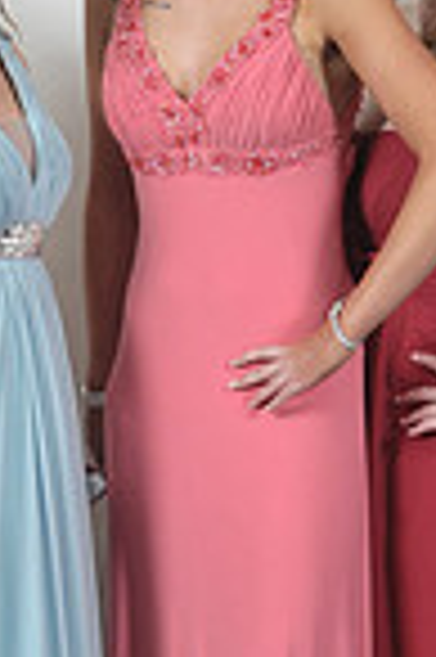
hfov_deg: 10.1
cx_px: 175
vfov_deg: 15.2
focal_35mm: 135
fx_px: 2458
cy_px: 436
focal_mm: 34
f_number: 7.1
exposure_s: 1/160
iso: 1000
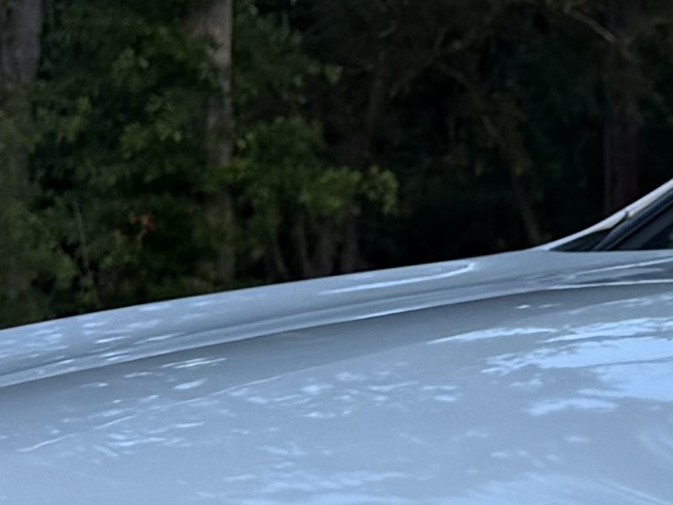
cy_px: 755
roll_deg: +0.3
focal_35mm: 168
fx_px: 3266
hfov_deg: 11.1
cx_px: 1133
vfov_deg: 8.6
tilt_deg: -8.7
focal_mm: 6.76
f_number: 1.78
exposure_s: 1/1337
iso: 80
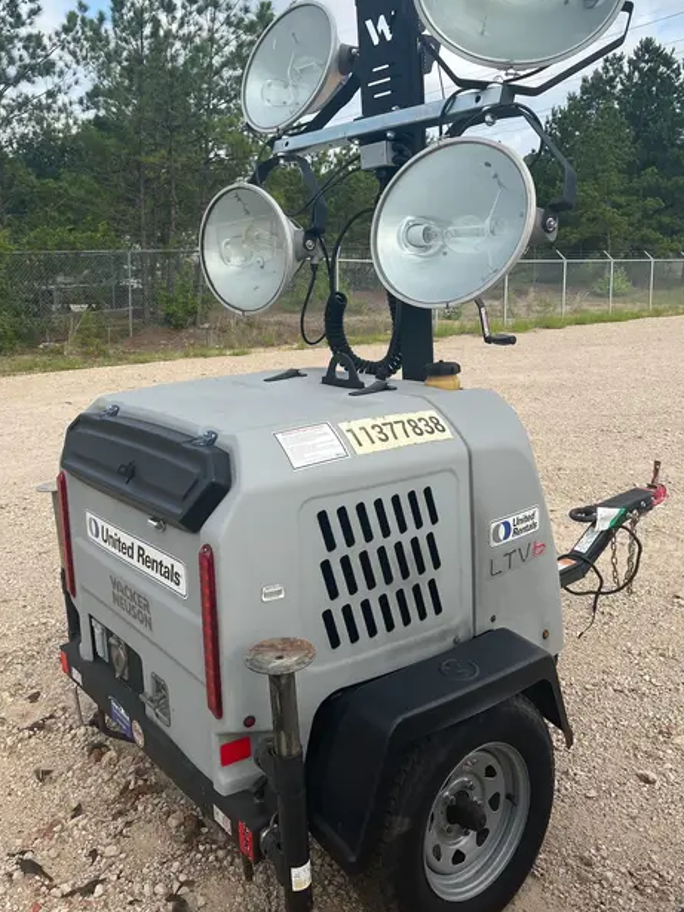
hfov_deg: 45.4
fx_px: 817
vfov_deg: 58.1
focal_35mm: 31
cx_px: 335
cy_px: 385
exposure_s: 1/1923
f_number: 1.6
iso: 50
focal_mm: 5.1
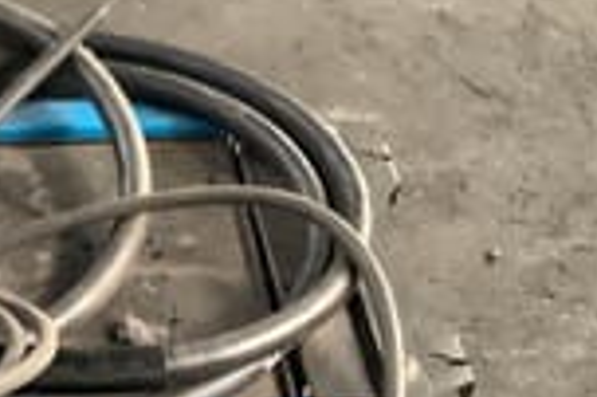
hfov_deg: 18.4
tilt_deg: -46.5
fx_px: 1756
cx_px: -98
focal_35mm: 106
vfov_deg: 12.3
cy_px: 584
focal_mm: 3.3
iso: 320
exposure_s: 1/40
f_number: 2.4
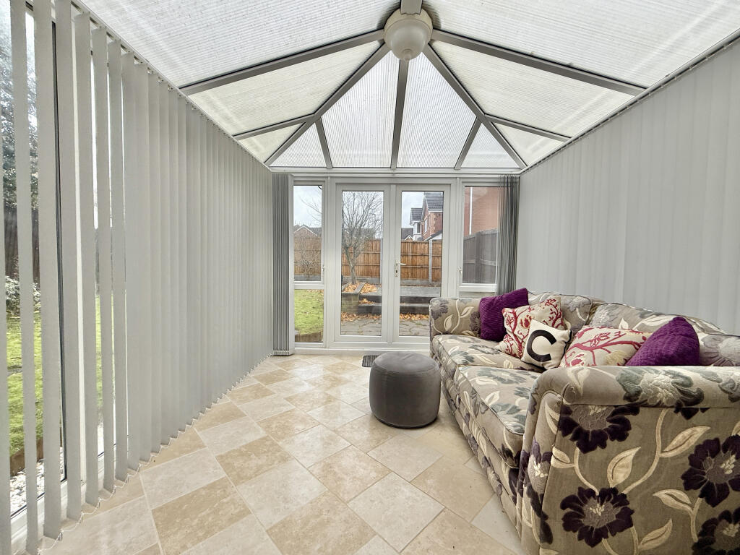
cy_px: 278
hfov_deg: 102.1
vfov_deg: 85.7
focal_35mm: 14
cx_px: 370
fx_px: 299
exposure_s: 1/99
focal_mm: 2.22
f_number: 2.2
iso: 64
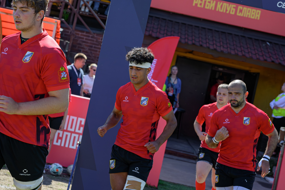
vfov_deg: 17.5
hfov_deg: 26.0
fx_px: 618
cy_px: 97
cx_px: 127
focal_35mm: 78
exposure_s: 1/2500
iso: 200
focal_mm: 56
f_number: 4
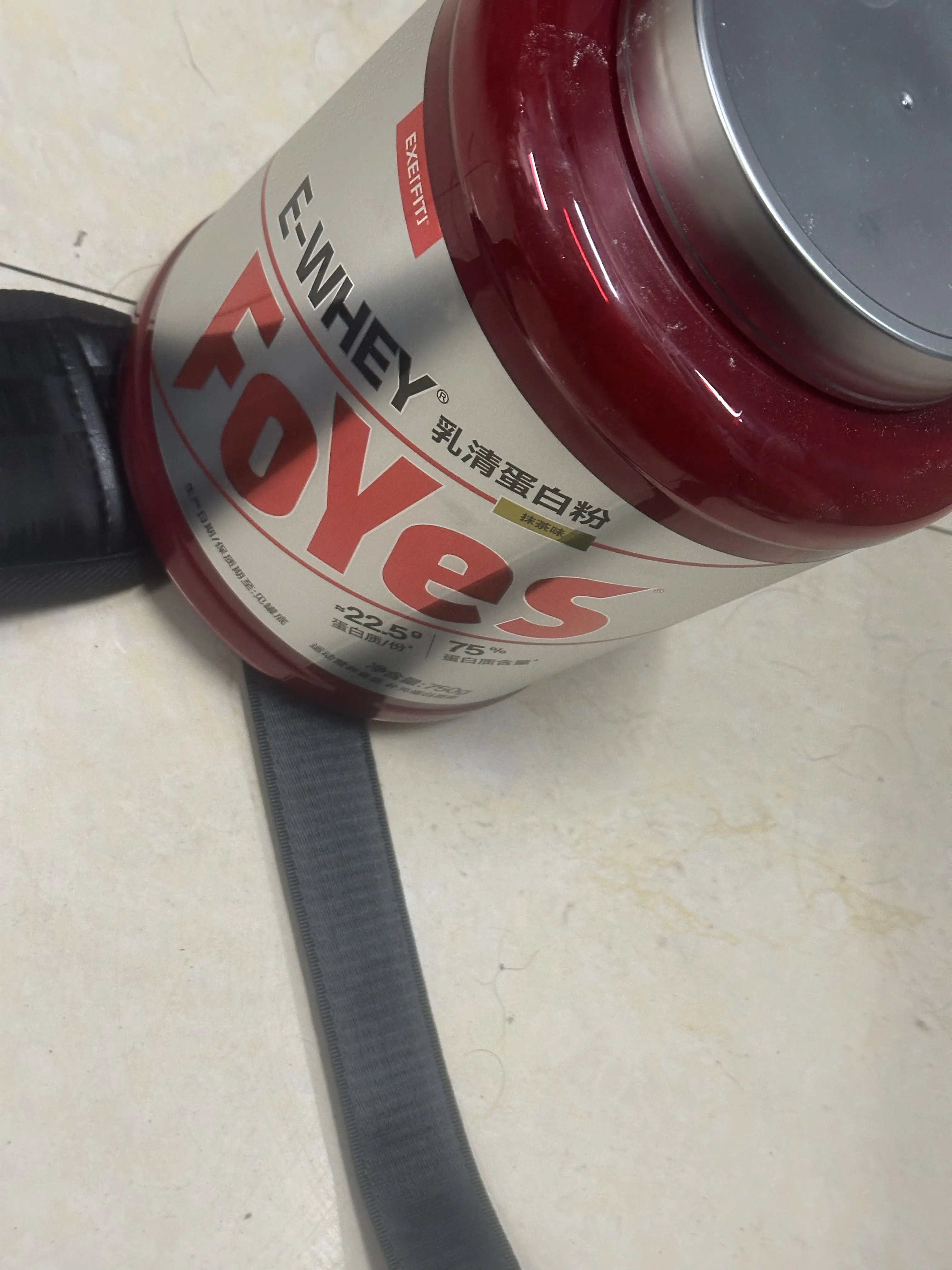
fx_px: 1760
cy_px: 635
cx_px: 476
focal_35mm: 48
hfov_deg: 30.3
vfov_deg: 39.7
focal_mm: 6.86
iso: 320
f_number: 1.78
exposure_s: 1/33
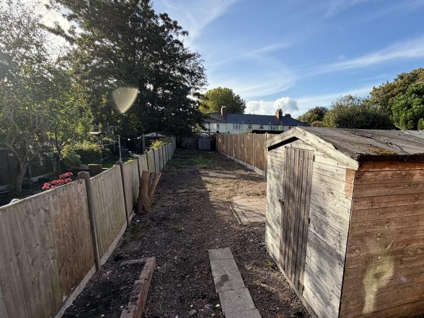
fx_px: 233
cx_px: 261
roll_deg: -1.2
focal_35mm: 19
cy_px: 187
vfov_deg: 68.2
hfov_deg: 83.3
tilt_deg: -11.2
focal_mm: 2.22
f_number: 2.2
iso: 40
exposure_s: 1/709
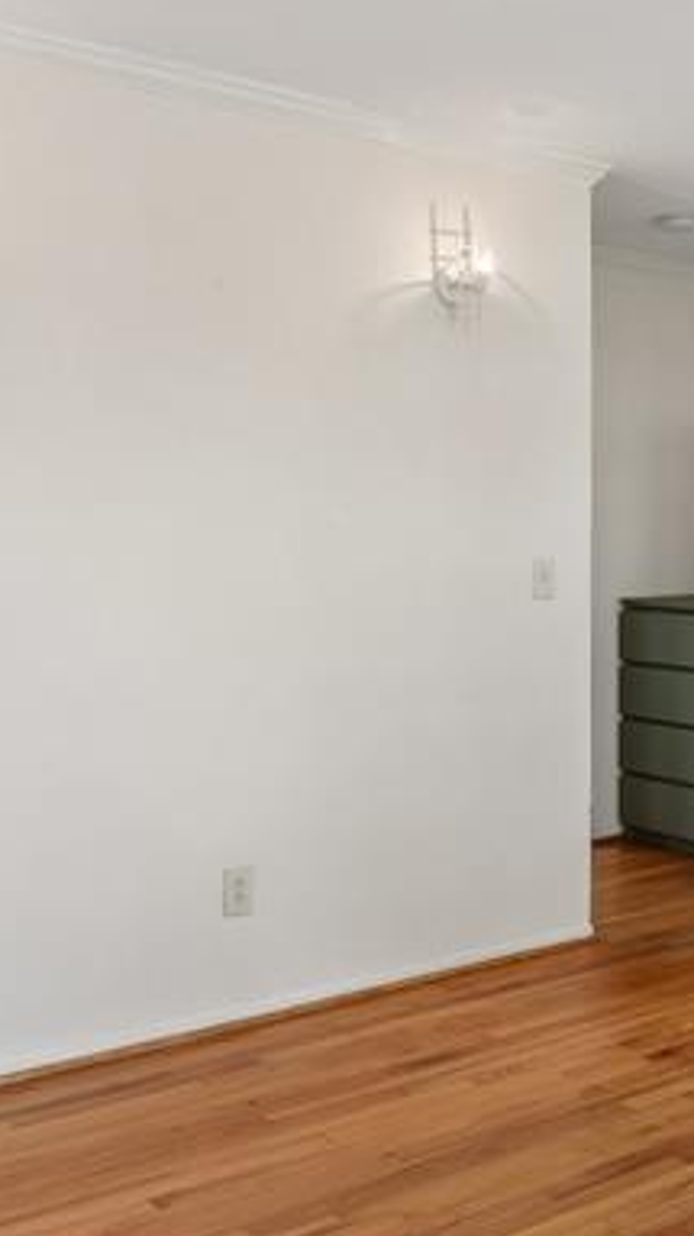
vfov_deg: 48.3
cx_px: 662
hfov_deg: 27.0
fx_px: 1376
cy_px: 571
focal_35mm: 42
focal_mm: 10
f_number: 8
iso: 200
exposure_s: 1/30
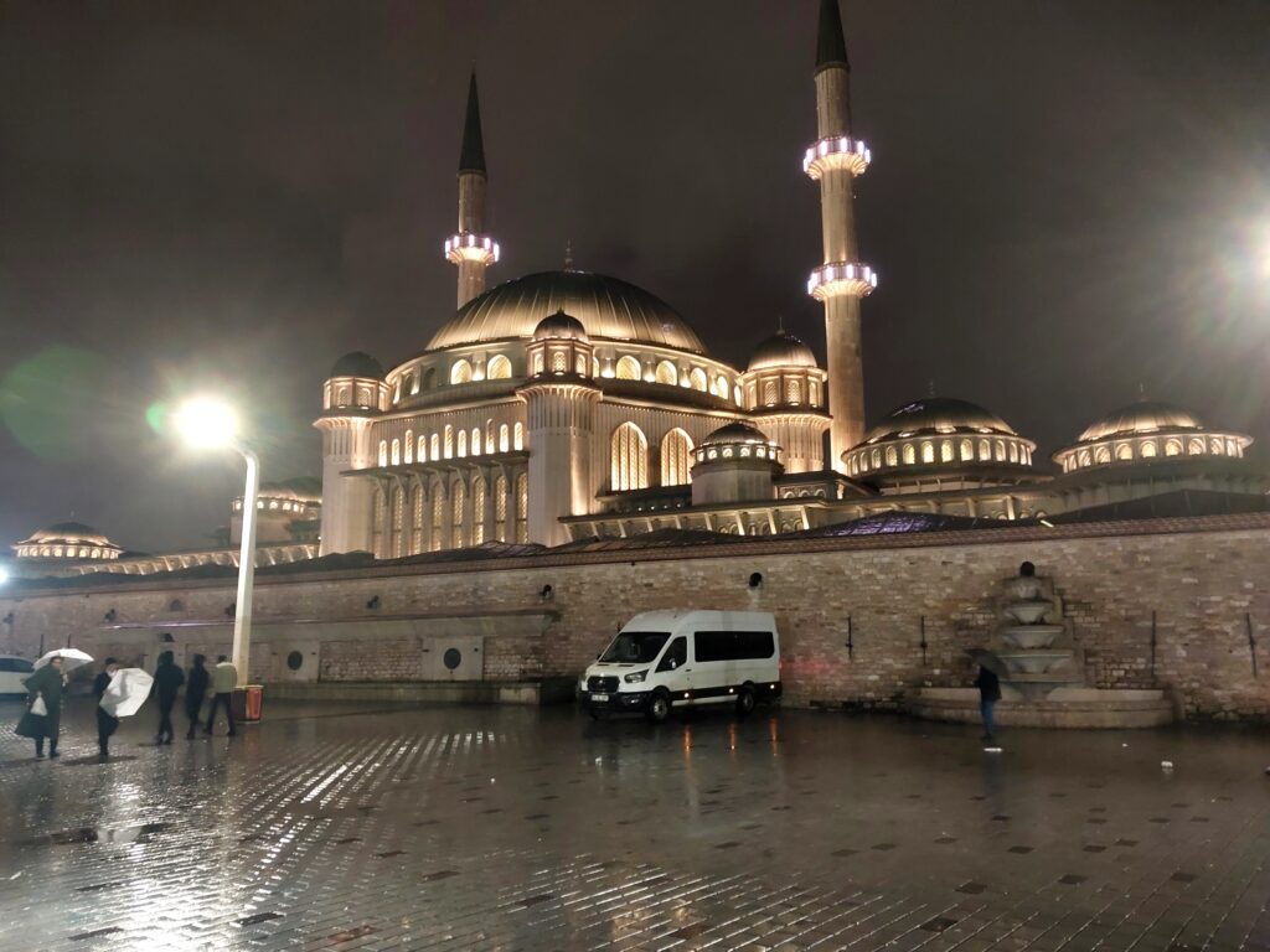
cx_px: 635
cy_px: 476
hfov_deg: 60.0
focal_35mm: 30
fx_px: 1101
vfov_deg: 46.8
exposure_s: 1/24
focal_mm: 4.6
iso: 640
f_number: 1.8
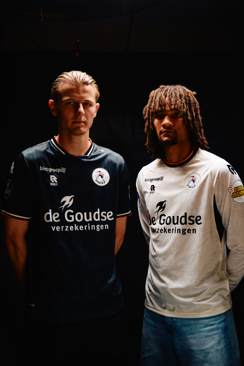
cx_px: 122
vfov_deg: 47.4
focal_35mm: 41
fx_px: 417
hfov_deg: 32.6
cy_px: 183
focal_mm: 27.4
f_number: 3.2
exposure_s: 1/25
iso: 250
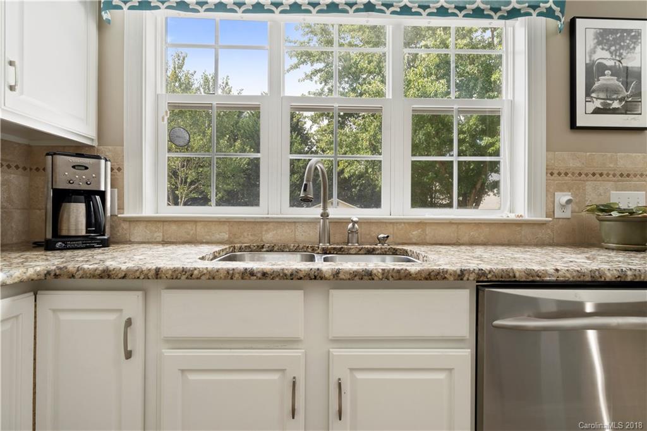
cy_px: 216
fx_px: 287
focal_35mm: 16
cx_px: 324
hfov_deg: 96.8
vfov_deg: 73.7
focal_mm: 16
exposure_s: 1/2.5
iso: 200
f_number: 8
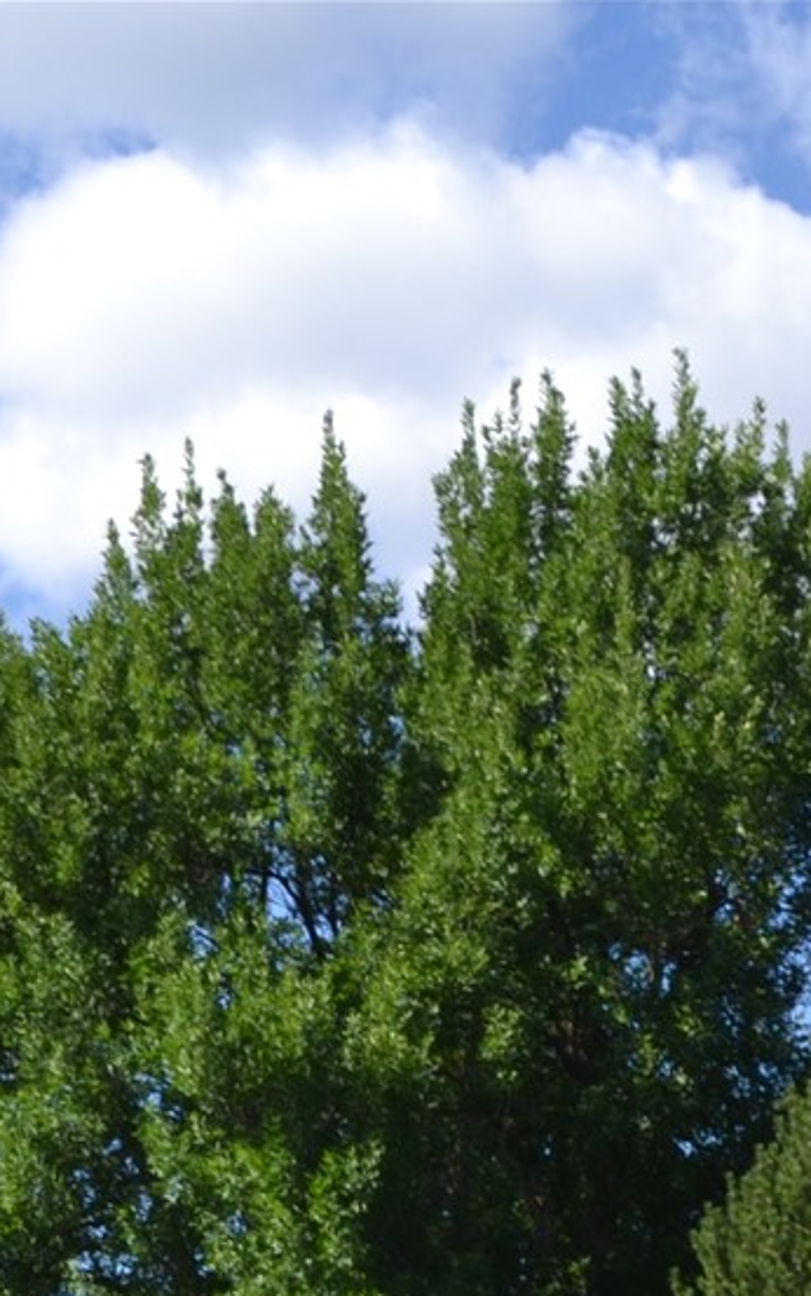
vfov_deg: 16.4
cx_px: 361
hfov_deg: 10.9
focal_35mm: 120
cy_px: 1694
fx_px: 4240
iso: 100
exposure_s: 1/200
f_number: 7.1
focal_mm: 20
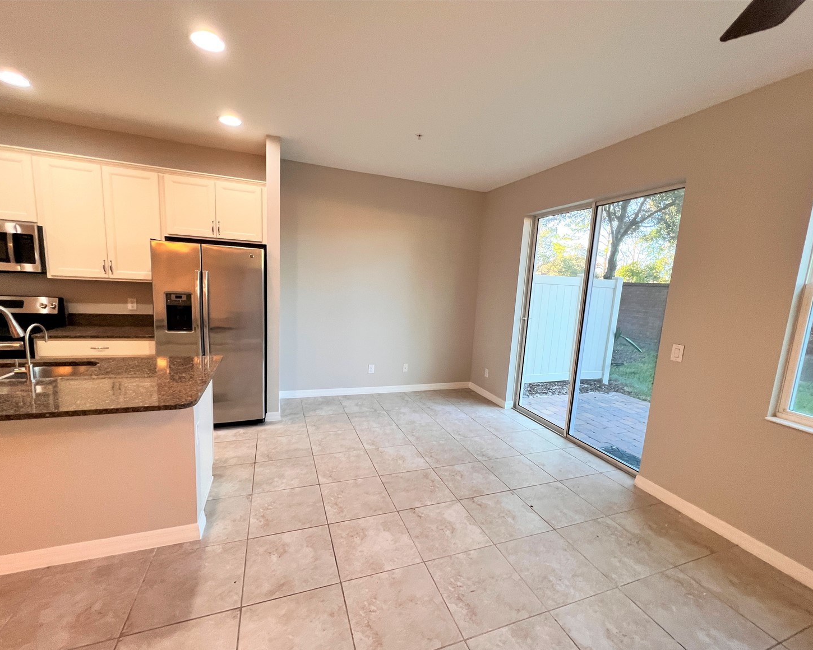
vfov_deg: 88.0
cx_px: 414
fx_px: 337
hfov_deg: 100.7
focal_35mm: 14
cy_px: 336
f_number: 1.8
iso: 200
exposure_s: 1/120
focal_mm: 1.57
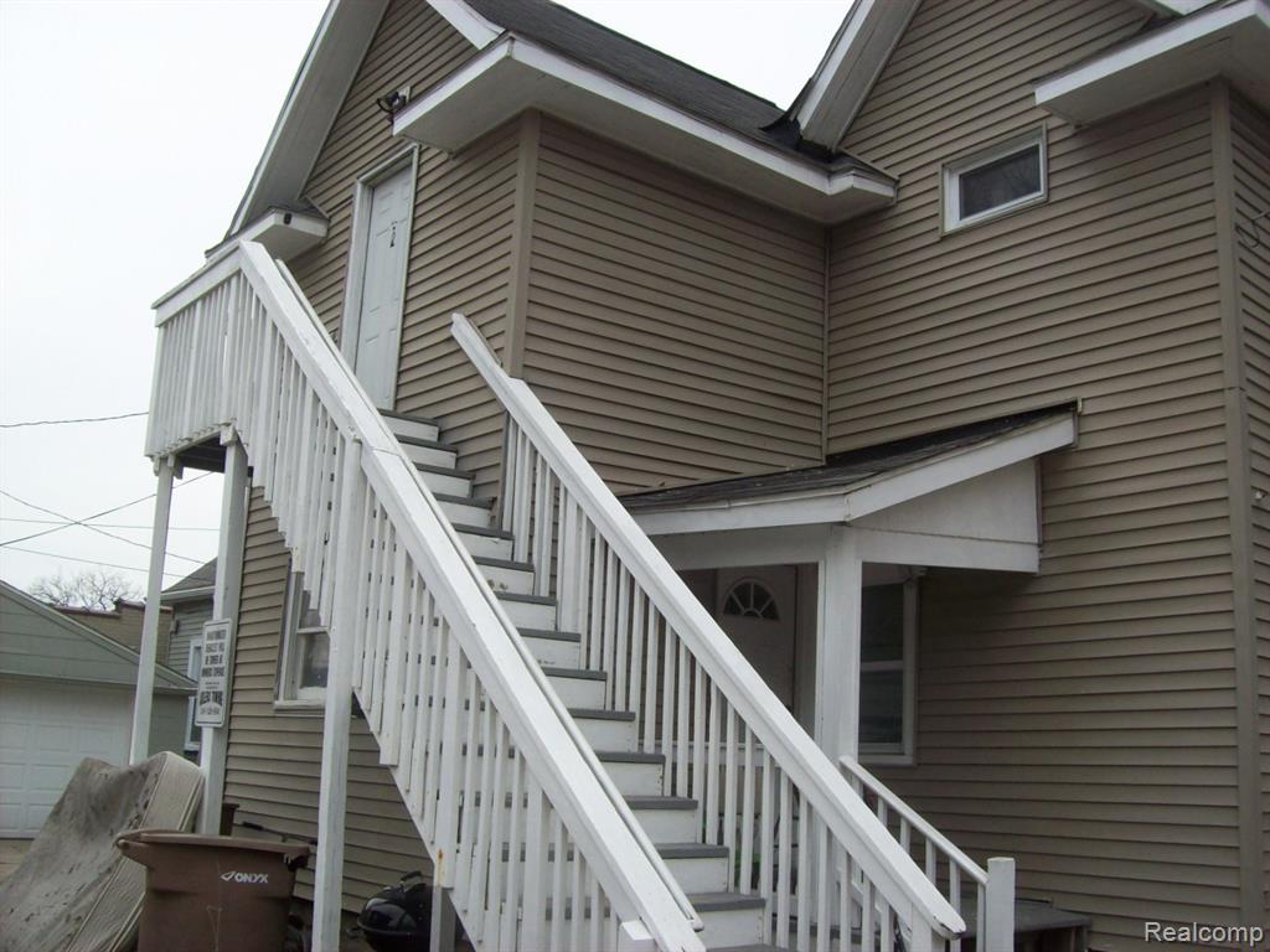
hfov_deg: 51.4
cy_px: 476
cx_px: 635
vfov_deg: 39.7
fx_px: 1321
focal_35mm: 36
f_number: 4.8
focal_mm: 6
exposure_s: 1/251
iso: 80
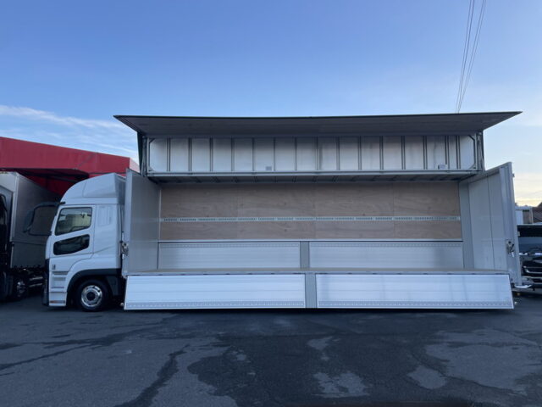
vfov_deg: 53.1
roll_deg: +0.3
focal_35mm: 26
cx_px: 271
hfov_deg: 67.3
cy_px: 204
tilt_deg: +7.4
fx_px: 407
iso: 32
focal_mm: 4.2
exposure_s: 1/640
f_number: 1.6
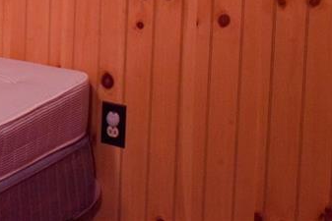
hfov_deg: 17.4
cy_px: -110
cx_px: -124
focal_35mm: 109
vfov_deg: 12.0
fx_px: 1006
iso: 200
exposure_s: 1/1.25
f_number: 22
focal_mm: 24
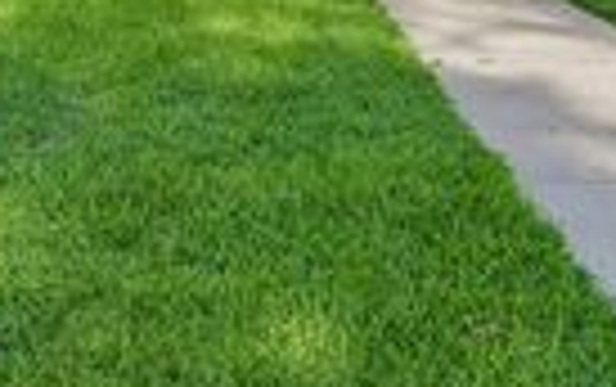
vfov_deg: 14.4
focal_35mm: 78
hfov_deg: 26.3
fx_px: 1311
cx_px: 414
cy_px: -344
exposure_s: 1/1000
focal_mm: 21
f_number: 8
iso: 400
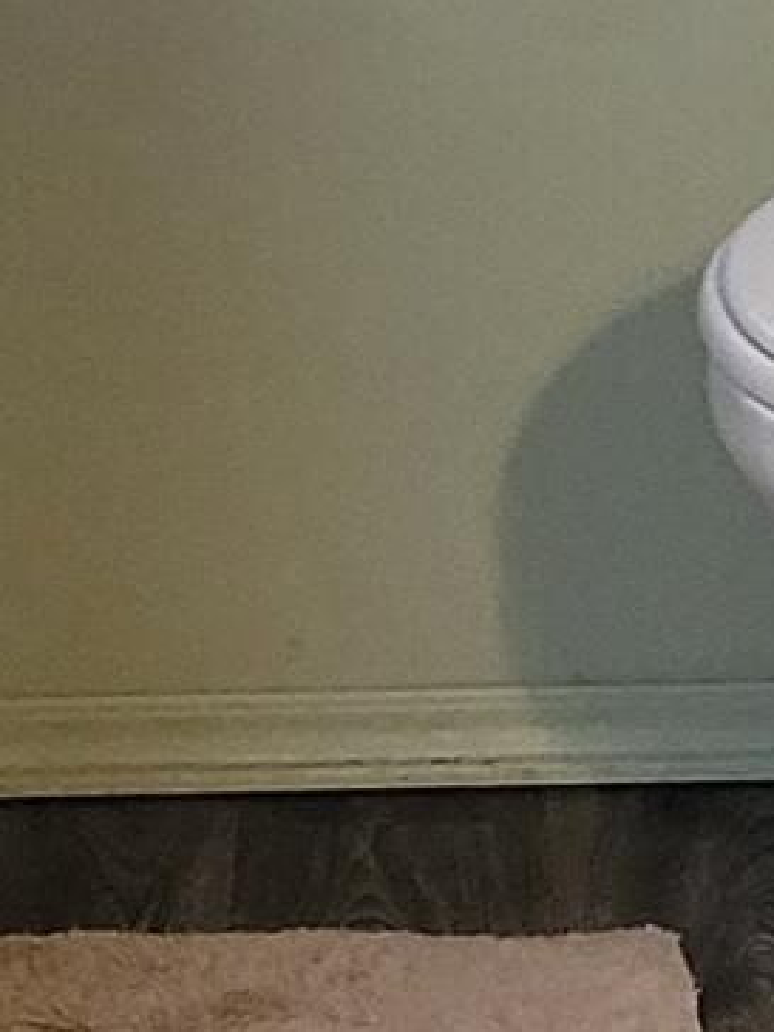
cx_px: 510
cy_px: -853
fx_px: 3190
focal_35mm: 107
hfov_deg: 13.8
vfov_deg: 15.6
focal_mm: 1.74
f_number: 2.2
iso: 320
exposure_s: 1/60
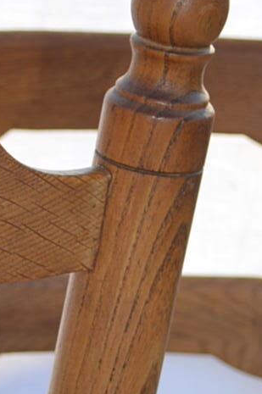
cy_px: 998
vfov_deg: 6.0
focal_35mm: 330
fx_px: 3610
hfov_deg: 4.1
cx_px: -352
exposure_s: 1/200
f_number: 5
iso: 100
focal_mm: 34
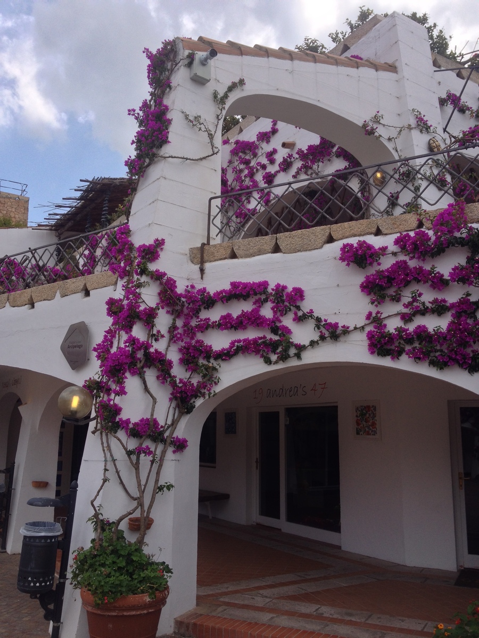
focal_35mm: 35
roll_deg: +0.7
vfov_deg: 52.6
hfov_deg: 40.7
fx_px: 646
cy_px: 319
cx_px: 240
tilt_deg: +8.1
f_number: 2.4
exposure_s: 1/968
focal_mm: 4.28
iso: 50
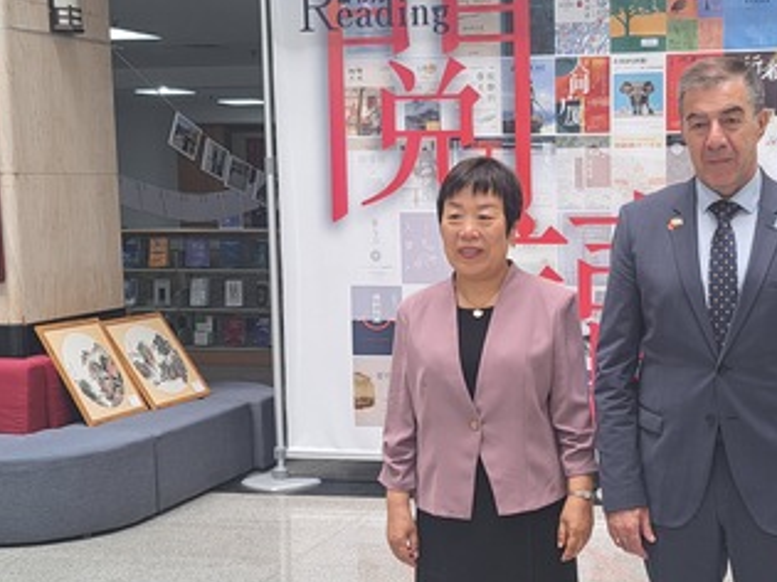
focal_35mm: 61
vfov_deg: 23.9
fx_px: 1369
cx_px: 565
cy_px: 377
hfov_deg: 31.2
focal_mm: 5.23
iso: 50
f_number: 1.8
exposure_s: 1/50
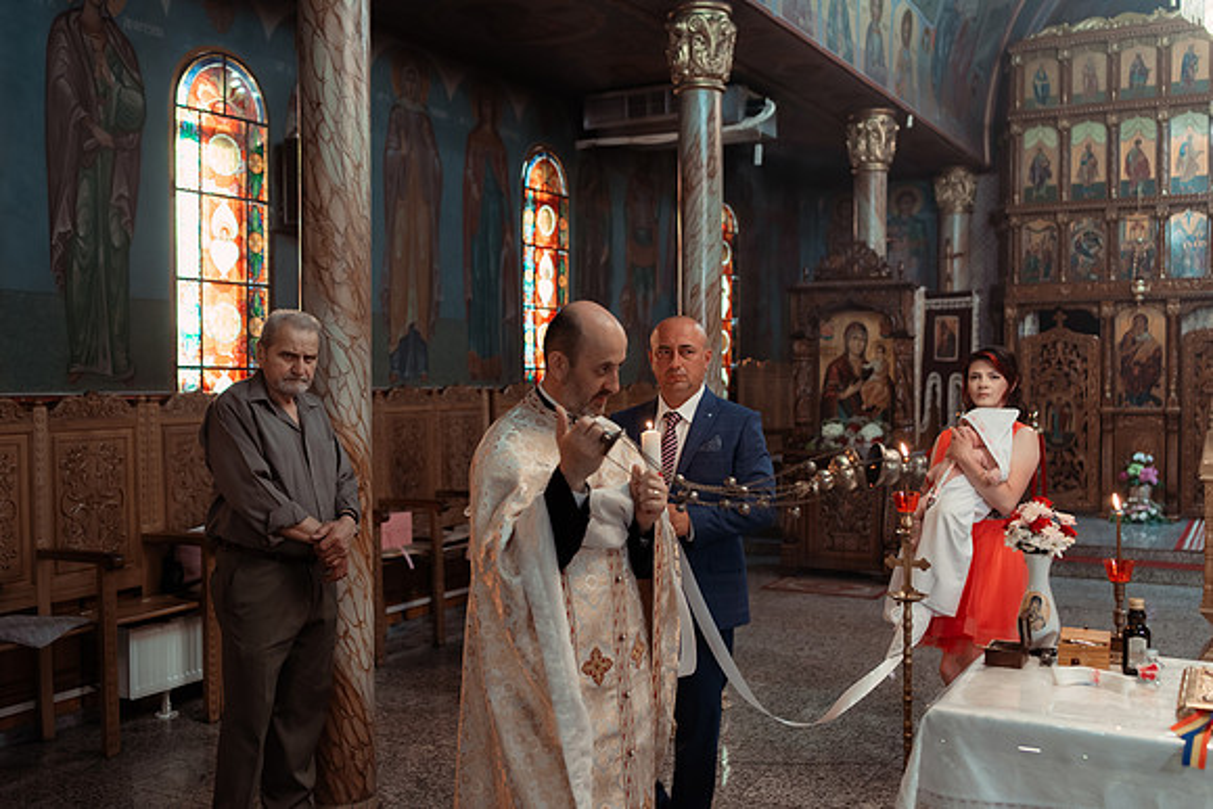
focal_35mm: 35
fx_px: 1180
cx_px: 606
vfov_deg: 37.9
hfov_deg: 54.4
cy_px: 404
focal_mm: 35
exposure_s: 1/250
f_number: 2.5
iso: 2000
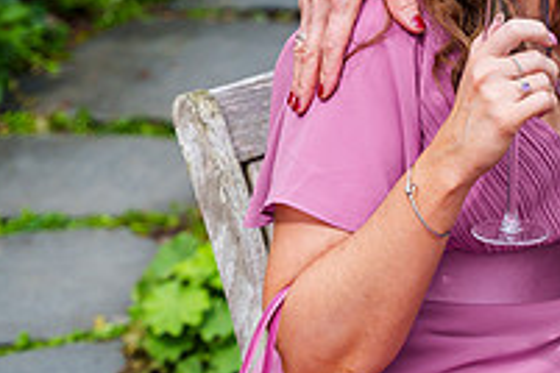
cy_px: -150
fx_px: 2800
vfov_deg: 7.5
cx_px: 623
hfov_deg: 11.3
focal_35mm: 180
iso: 320
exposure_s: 1/3200
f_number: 3.5
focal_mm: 55
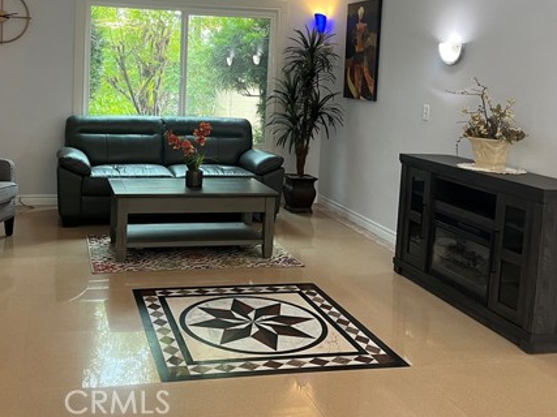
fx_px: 627
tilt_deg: -4.0
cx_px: 193
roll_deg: -2.2
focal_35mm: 39
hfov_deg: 47.2
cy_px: 108
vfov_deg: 36.0
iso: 125
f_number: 1.6
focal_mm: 5.1
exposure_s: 1/60
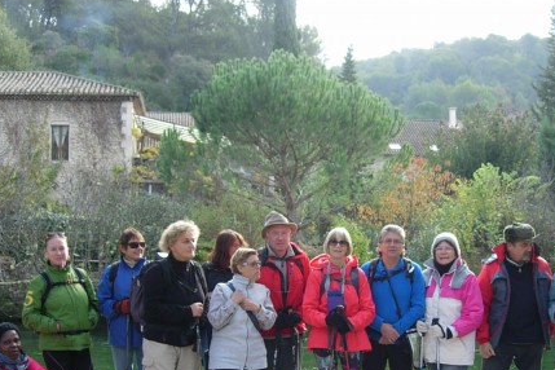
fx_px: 910
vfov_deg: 22.6
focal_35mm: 59
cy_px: 304
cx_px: 367
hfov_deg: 33.7
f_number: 2.8
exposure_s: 1/148
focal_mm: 7.8
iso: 64
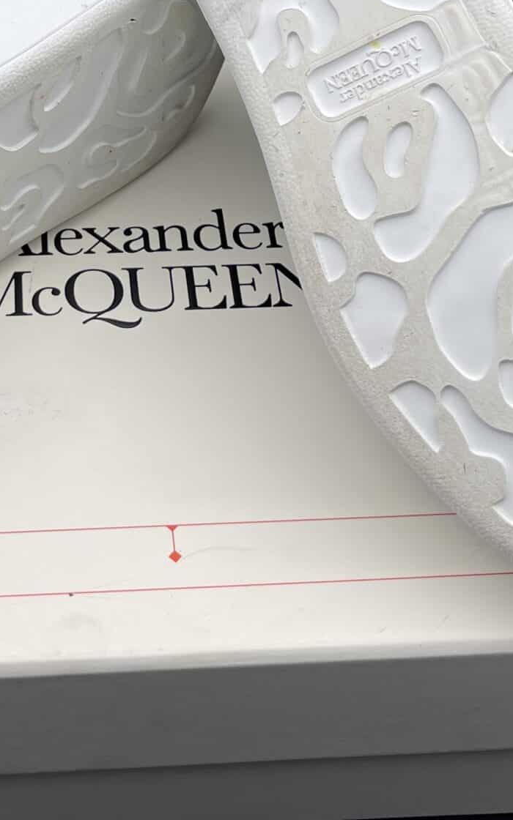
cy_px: 158
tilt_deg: -48.9
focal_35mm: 63
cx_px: 93
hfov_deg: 20.4
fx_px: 1409
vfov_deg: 31.6
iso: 32
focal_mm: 5.1
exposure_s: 1/726
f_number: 1.6
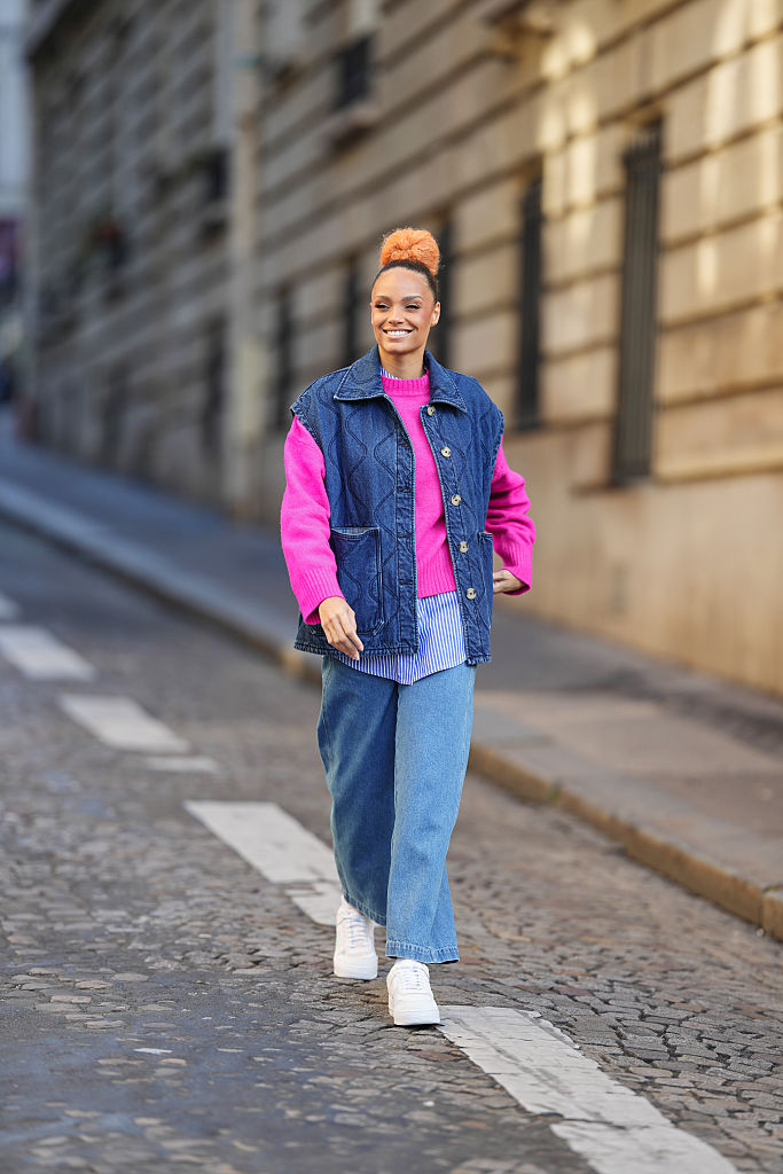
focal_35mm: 135
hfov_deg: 10.2
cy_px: 587
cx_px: 392
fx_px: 4403
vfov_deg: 15.2
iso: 125
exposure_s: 1/1000
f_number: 1.4
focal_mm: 135
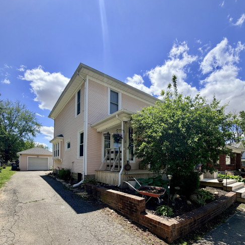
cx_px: 126
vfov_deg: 81.4
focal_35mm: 17
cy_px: 161
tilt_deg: +2.3
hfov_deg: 83.9
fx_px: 136
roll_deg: -0.2
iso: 20
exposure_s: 1/901
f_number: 2.2
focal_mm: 2.22
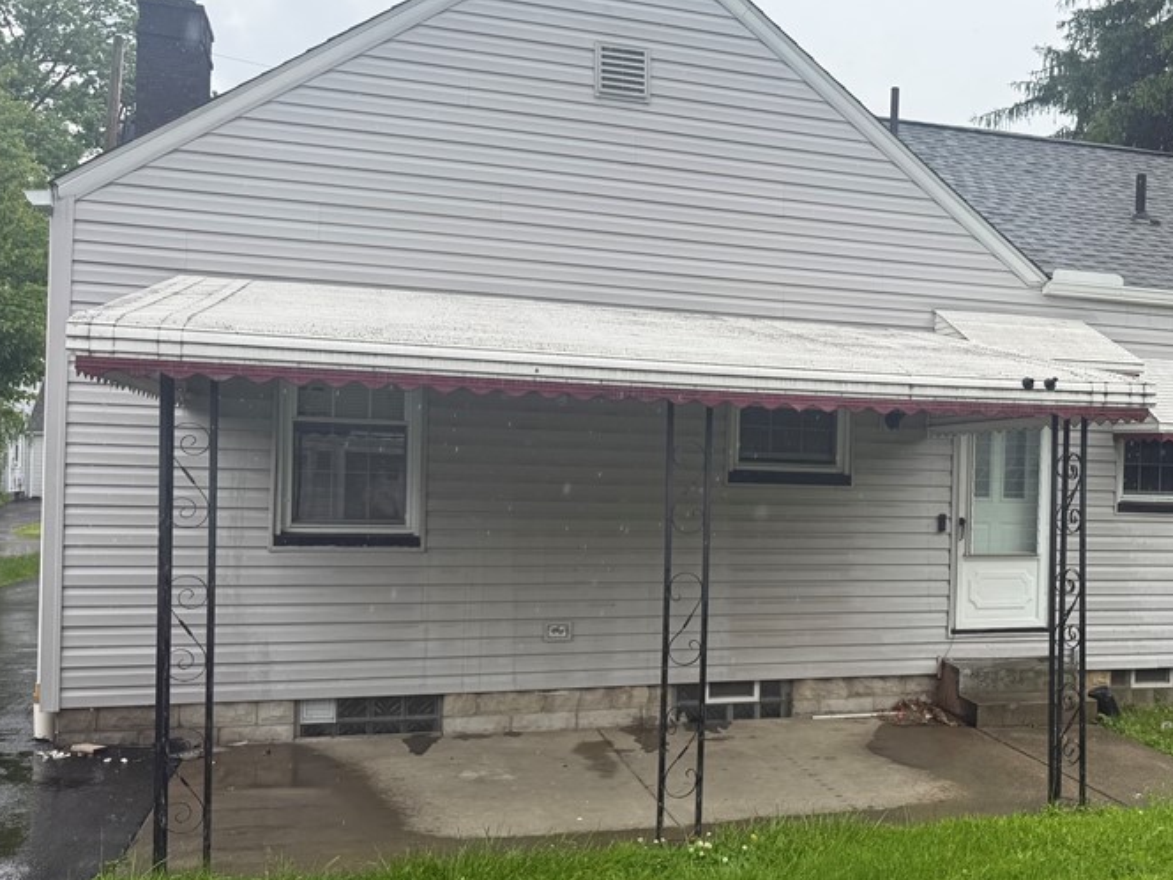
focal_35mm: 37
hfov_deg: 48.0
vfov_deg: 38.6
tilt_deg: -0.5
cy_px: 502
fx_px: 1254
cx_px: 899
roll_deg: -1.7
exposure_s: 1/1156
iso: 80
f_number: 1.78
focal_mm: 6.76
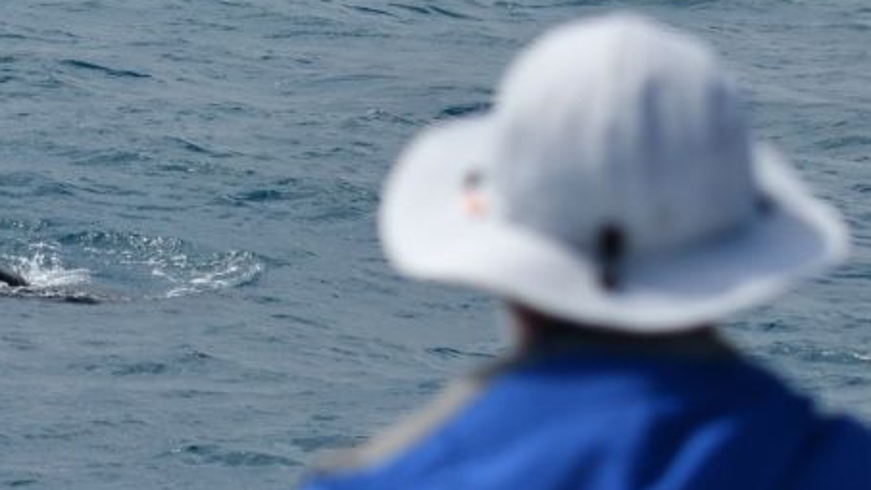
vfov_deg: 8.2
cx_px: 290
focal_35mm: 148
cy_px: 487
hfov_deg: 14.5
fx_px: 3419
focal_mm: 80
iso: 640
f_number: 4.5
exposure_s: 1/8000
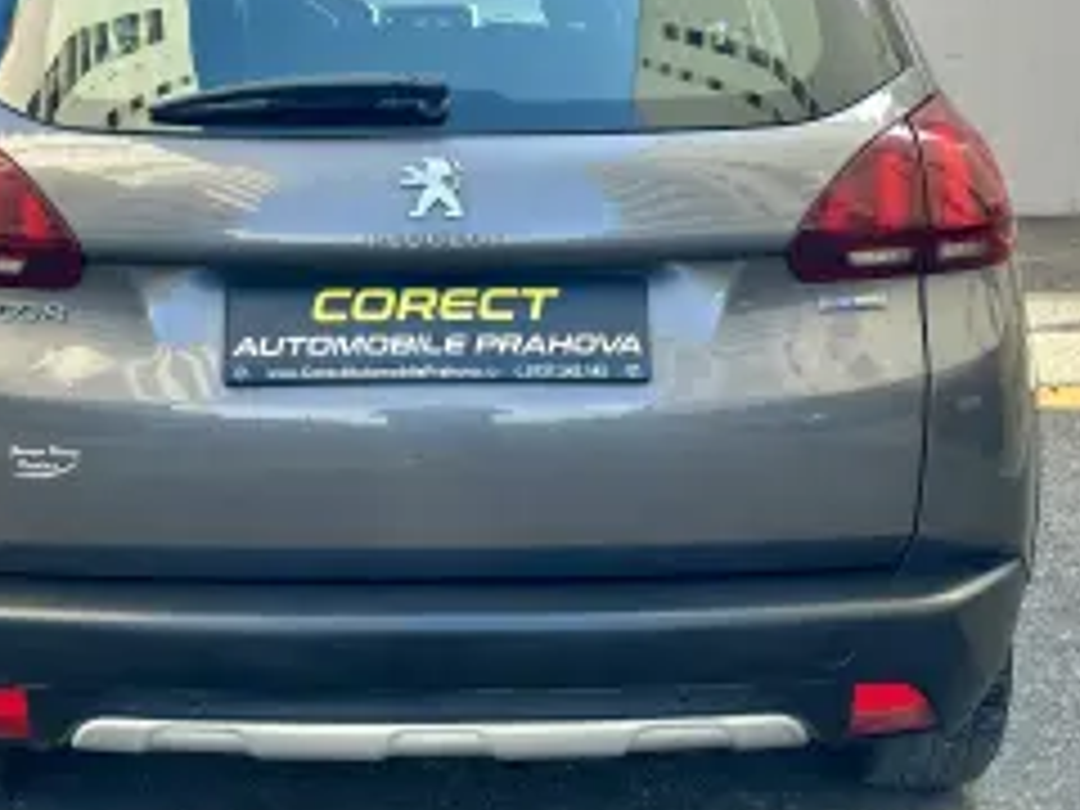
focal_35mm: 72
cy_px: 302
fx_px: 2246
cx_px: 423
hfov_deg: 27.0
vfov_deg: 20.4
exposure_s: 1/409
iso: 64
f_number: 1.78
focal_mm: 6.86
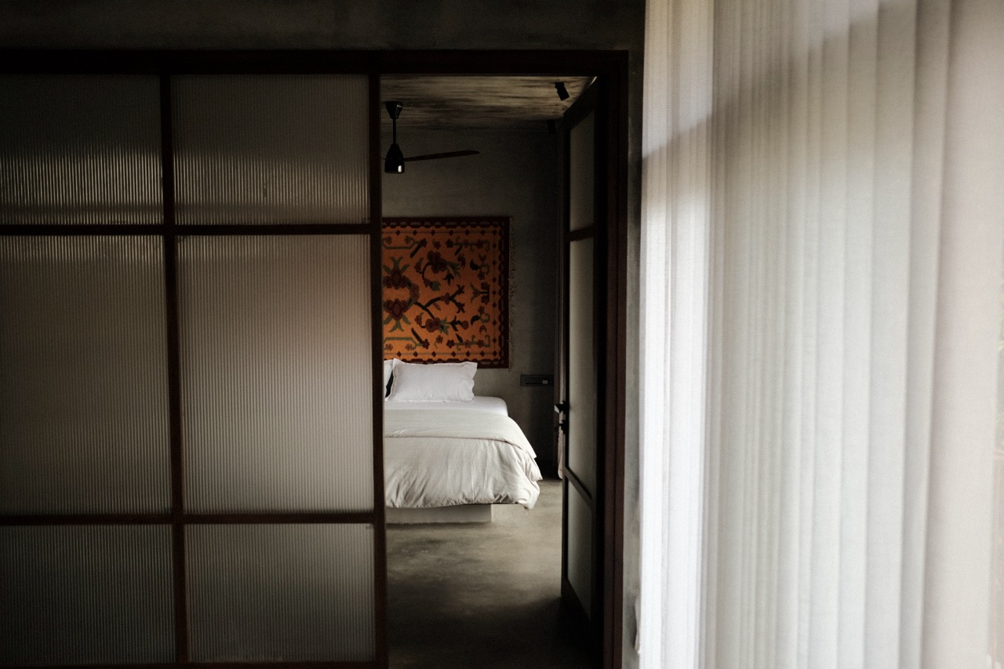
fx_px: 976
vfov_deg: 37.8
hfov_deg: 54.4
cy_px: 334
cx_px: 502
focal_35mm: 35
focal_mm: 23
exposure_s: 1/125
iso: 200
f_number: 2.5
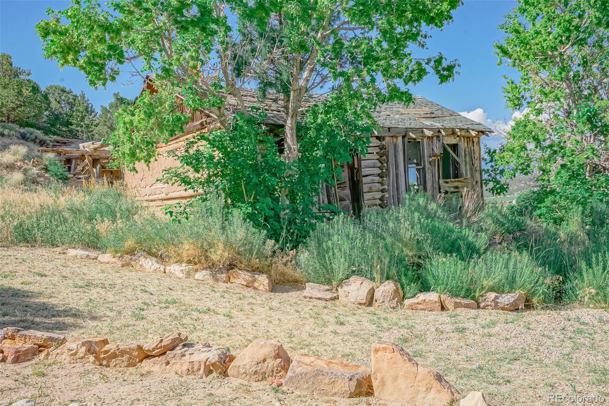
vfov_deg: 37.8
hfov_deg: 54.4
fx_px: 592
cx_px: 304
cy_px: 203
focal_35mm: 35
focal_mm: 35
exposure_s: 1/350
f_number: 11
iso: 400
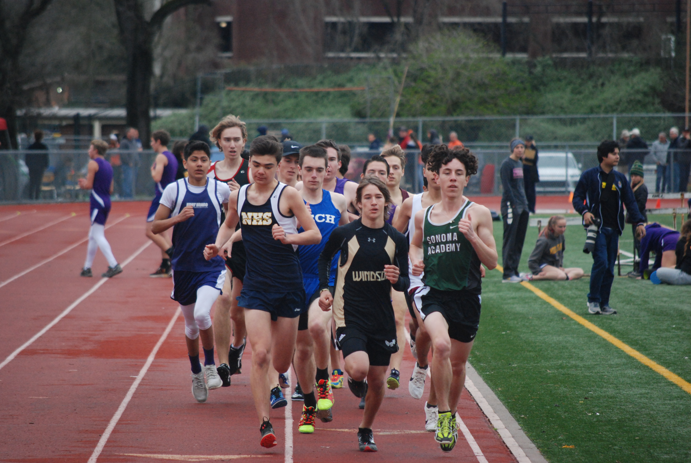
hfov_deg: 6.9
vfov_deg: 4.6
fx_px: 5765
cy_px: 232
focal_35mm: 300
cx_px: 346
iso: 1000
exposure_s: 1/1000
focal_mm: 200
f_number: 5.6
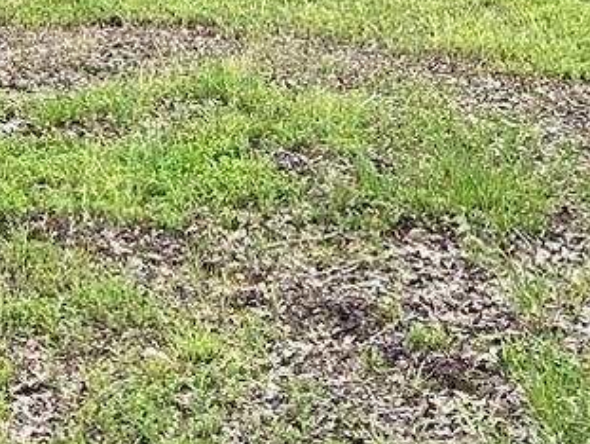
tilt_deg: +1.4
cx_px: -13
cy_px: -601
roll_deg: -1.4
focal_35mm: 171
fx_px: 2918
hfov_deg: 11.4
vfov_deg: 8.1
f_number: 1.5
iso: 50
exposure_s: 1/797
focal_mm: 5.7
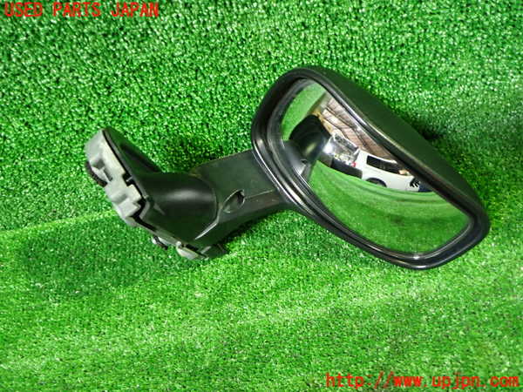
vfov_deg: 46.8
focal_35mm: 30
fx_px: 453
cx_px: 262
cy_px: 196
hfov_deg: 60.0
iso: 640
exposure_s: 1/30
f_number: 2.3
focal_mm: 5.4
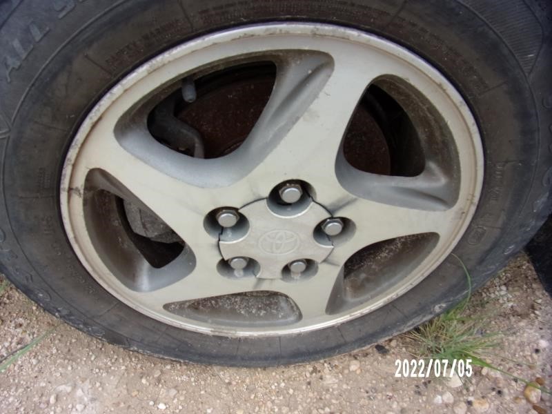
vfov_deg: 56.8
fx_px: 383
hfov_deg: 71.6
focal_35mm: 24
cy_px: 207
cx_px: 276
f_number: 3.3
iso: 80
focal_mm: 4.3
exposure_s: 1/120
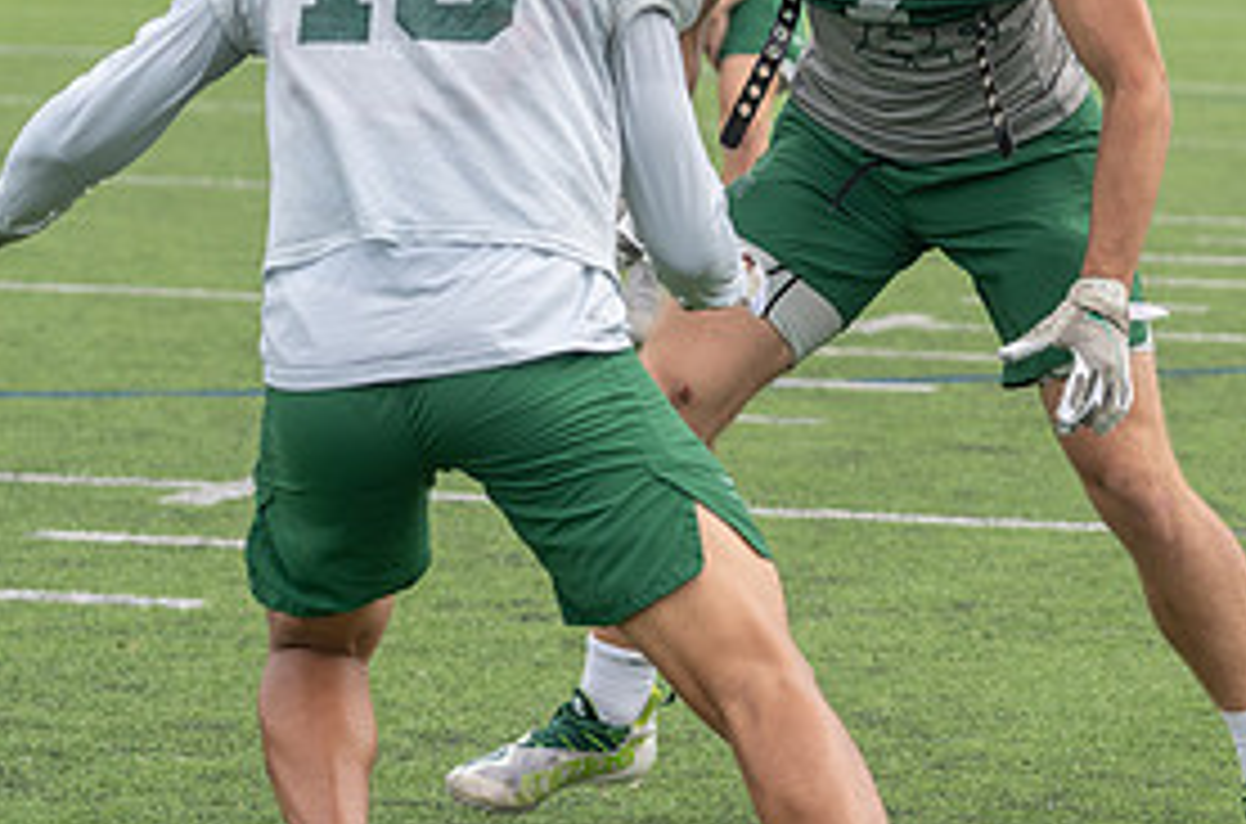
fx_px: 7903
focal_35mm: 229
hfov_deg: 9.0
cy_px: 24
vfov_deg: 5.9
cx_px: 908
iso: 250
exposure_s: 1/1250
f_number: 4
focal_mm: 90
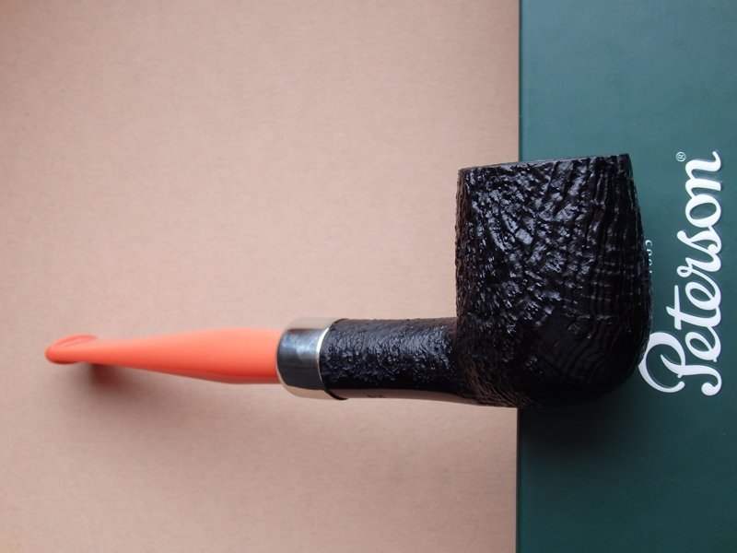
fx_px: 1277
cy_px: 276
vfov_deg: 24.4
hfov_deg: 32.2
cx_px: 368
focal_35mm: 60
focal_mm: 10.8
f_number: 4.2
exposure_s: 1/10
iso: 125
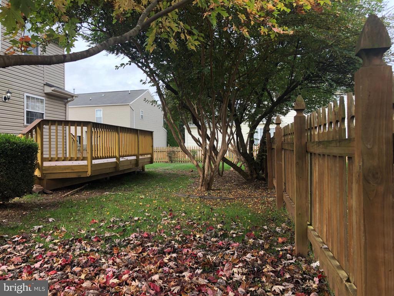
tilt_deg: -0.6
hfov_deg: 63.4
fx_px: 319
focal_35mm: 28
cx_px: 197
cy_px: 148
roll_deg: -1.3
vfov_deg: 49.7
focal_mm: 3.99
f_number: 1.8
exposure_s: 1/227
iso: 20
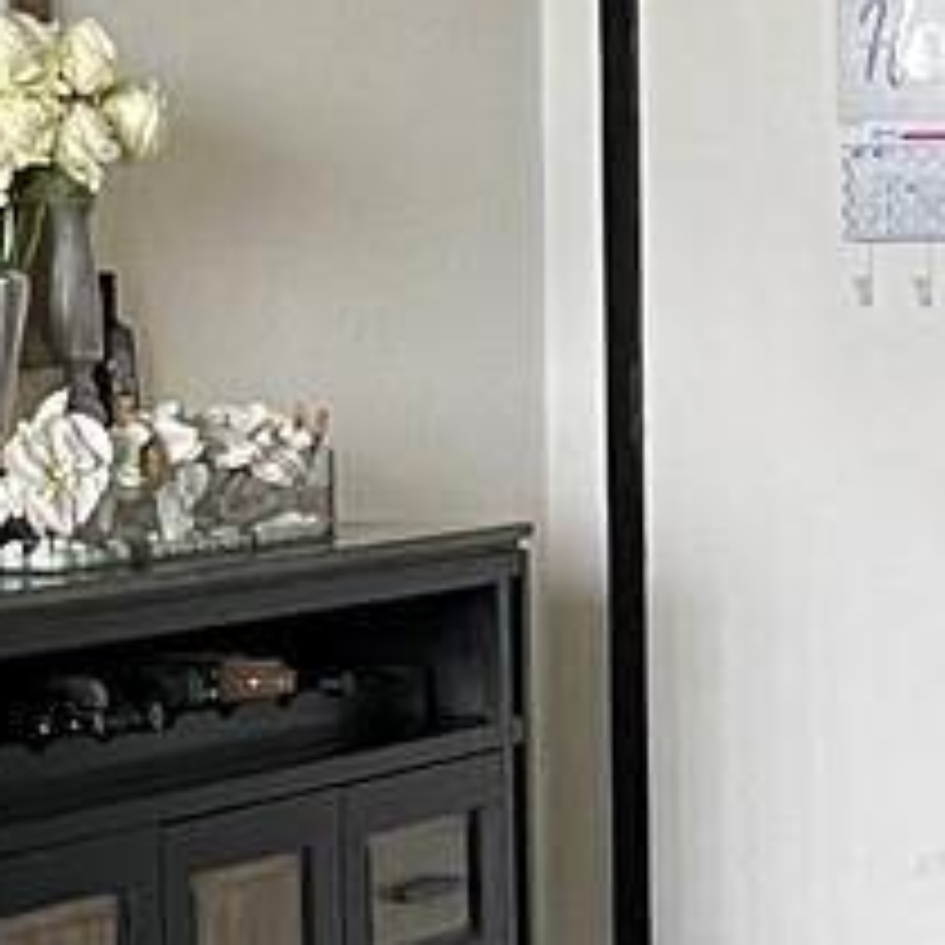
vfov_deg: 10.0
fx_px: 5405
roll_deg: +1.0
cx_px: 405
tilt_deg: -7.2
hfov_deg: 10.0
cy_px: 774
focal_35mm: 175
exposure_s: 1/60
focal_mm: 5.1
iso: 200
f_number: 1.6
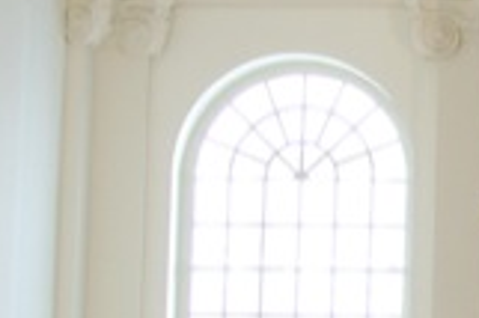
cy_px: 248
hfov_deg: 9.4
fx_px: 2778
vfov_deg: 6.6
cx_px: 854
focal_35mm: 209
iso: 1600
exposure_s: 1/40
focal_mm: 35
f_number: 3.2
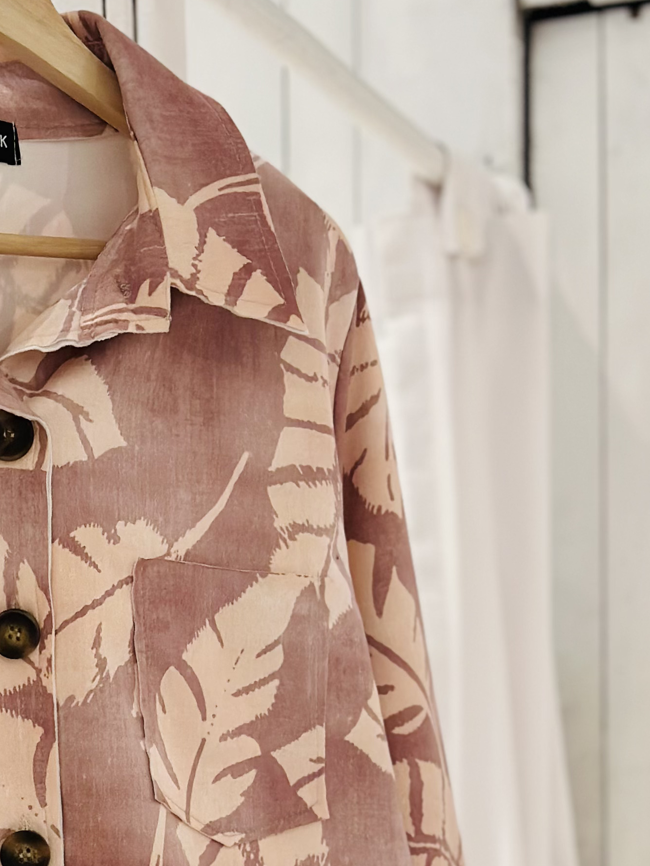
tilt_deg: -4.5
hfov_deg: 13.3
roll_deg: +3.1
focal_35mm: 109
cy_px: 906
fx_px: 2729
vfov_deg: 17.5
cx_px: -47
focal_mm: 6.86
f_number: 1.78
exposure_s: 1/100
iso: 200
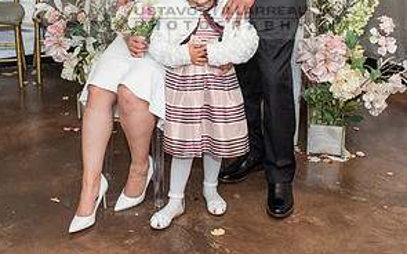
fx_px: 621
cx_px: 155
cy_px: 7
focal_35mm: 56
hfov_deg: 36.1
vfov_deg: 22.3
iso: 1600
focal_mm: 24
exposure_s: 1/125
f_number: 4.5
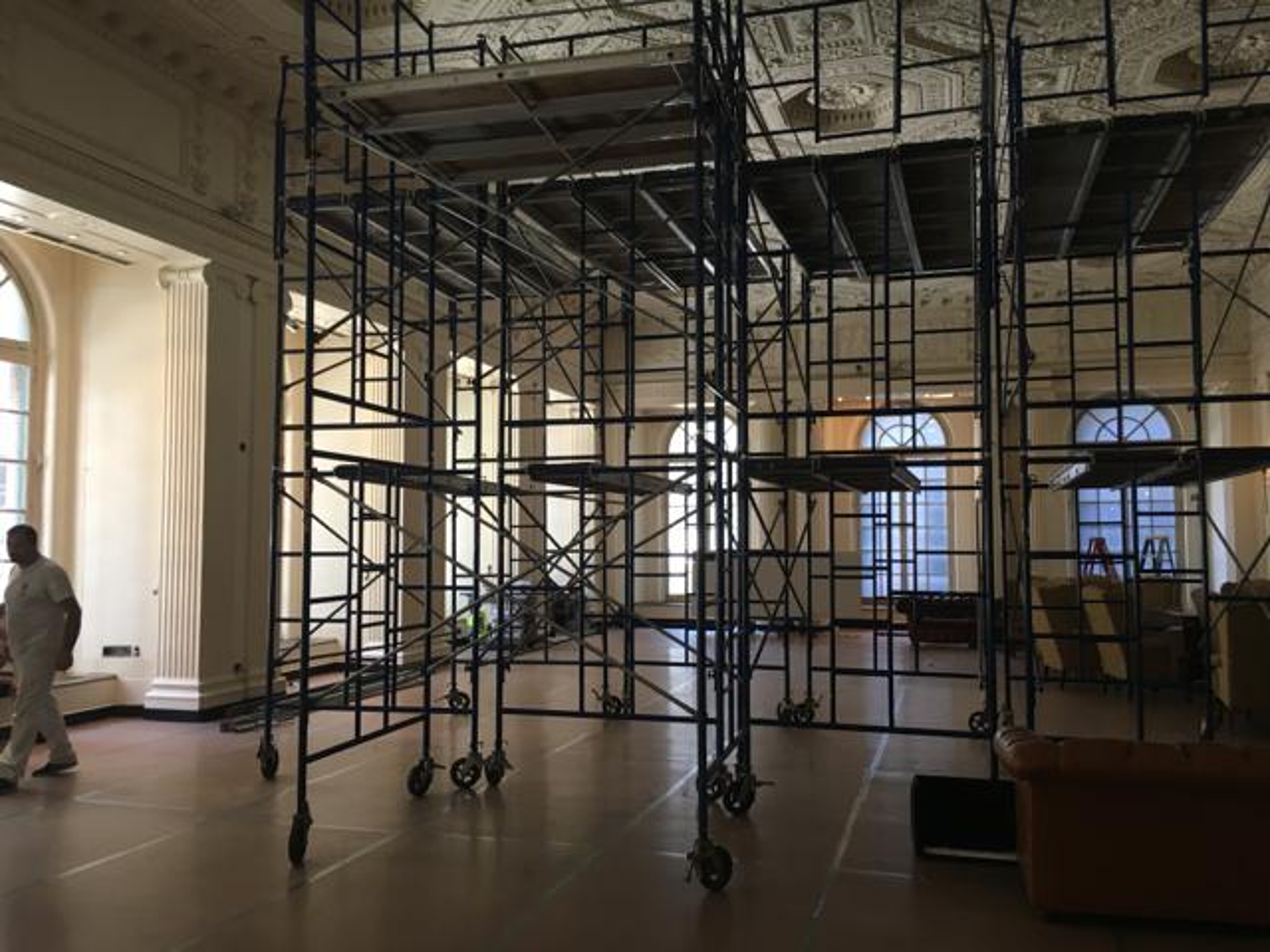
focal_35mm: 29
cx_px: 635
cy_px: 476
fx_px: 1064
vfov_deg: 48.2
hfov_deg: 61.7
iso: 64
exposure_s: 1/30
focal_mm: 4.15
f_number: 2.2
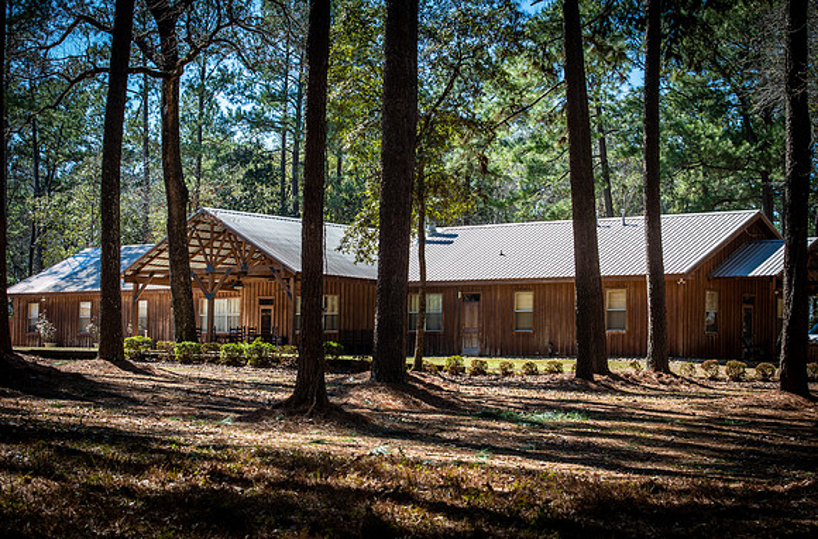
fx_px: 1620
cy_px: 270
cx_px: 409
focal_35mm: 72
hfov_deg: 28.3
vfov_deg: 18.9
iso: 200
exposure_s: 1/250
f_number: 7.1
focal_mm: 70
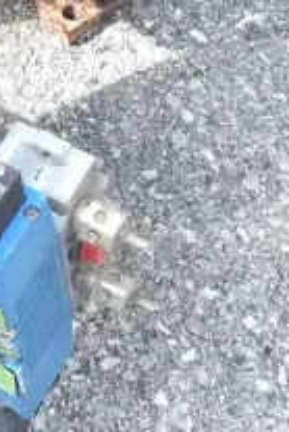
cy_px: -412
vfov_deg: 10.0
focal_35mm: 191
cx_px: 6
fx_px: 2298
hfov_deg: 7.2
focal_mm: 29
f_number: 11
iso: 6400
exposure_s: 1/800
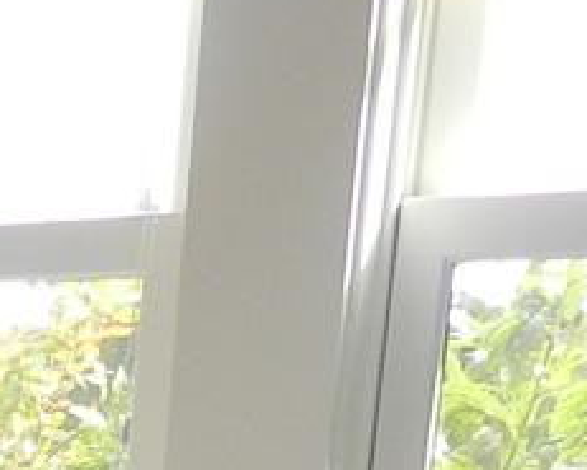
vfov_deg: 9.8
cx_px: -795
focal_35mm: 140
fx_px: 2433
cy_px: 1092
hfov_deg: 11.5
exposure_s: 1/80
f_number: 3.4
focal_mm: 4
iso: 160
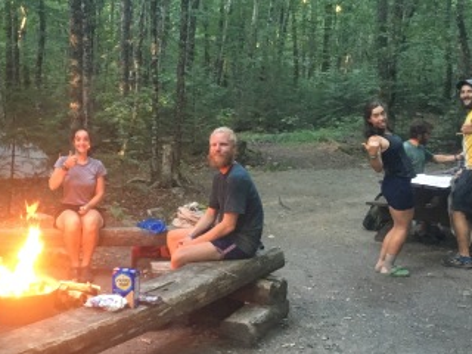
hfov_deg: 32.1
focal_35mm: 58
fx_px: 791
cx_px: 77
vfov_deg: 25.2
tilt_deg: -6.4
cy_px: 183
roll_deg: +1.5
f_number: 2.2
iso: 200
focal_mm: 4.15
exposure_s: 1/20
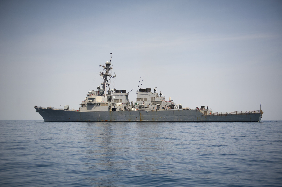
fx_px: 297
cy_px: 94
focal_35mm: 38
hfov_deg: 50.7
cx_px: 141
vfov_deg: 35.0
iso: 200
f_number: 2.8
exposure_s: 1/8000
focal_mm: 38
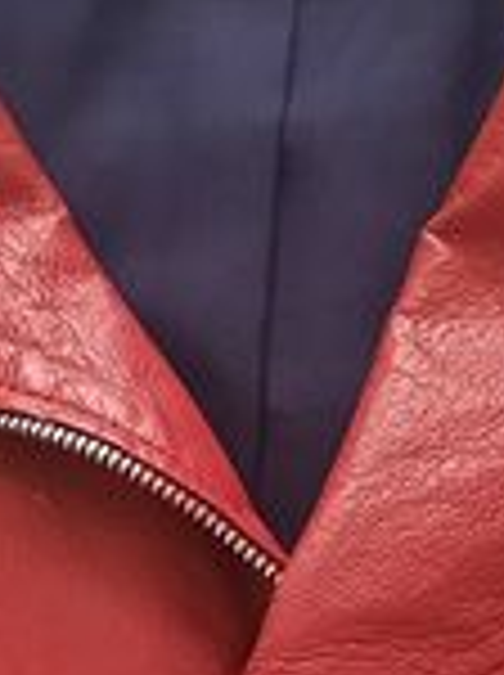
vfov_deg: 11.7
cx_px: 230
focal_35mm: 167
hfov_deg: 8.9
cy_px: 747
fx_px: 3251
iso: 320
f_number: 2
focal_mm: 4.6
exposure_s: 1/33
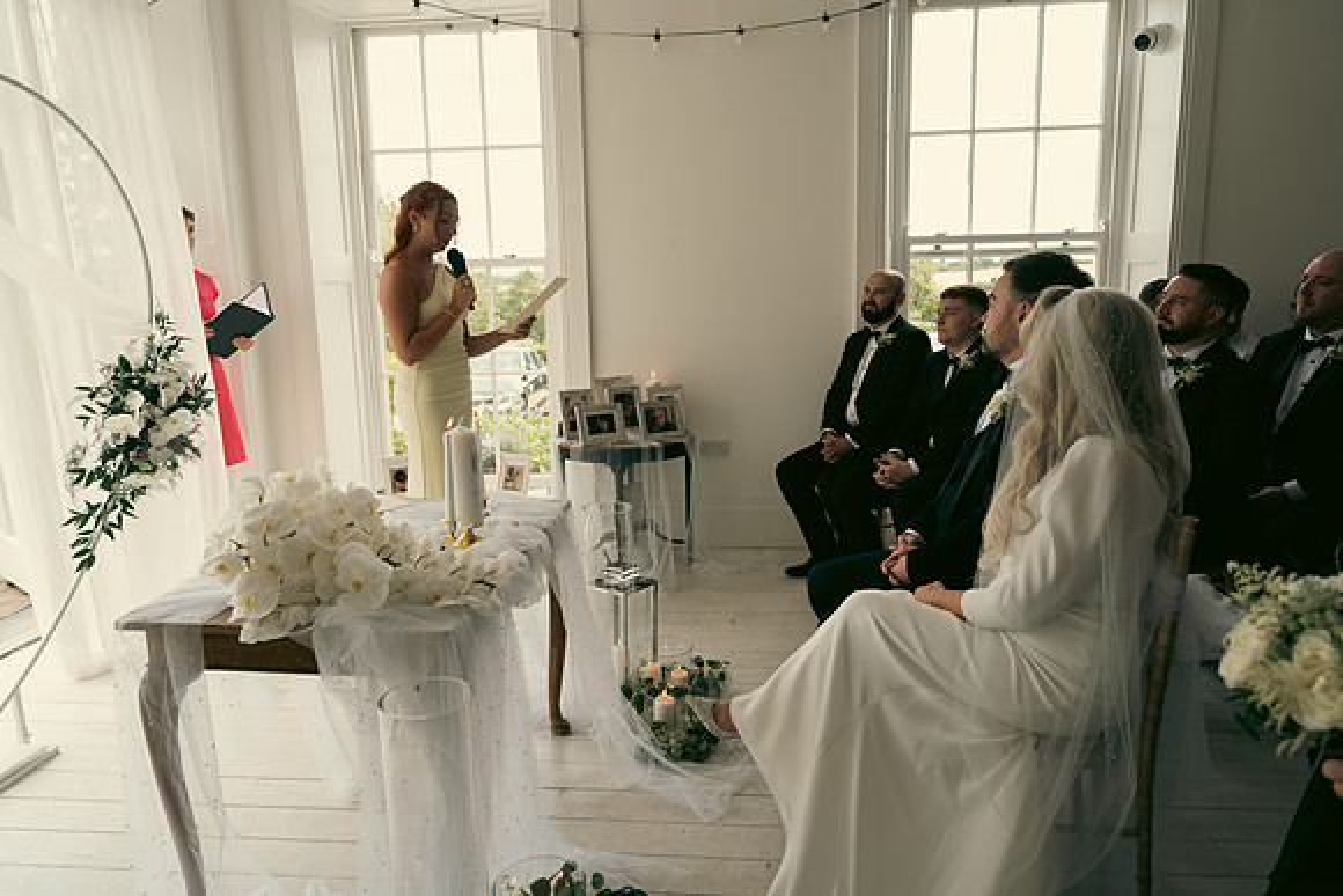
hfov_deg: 73.7
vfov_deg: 53.2
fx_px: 896
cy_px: 448
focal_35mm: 24
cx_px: 672
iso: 125
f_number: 3.5
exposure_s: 1/160
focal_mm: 24
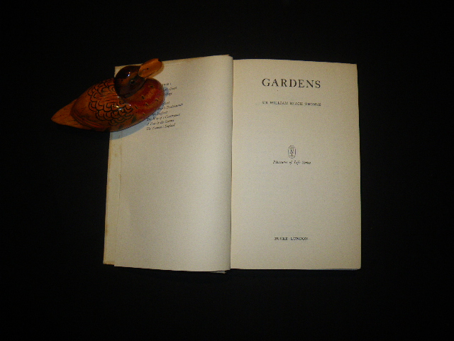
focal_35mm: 28
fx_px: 367
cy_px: 170
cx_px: 227
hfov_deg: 63.4
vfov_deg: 49.7
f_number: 3.5
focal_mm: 5
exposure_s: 1/50
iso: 160
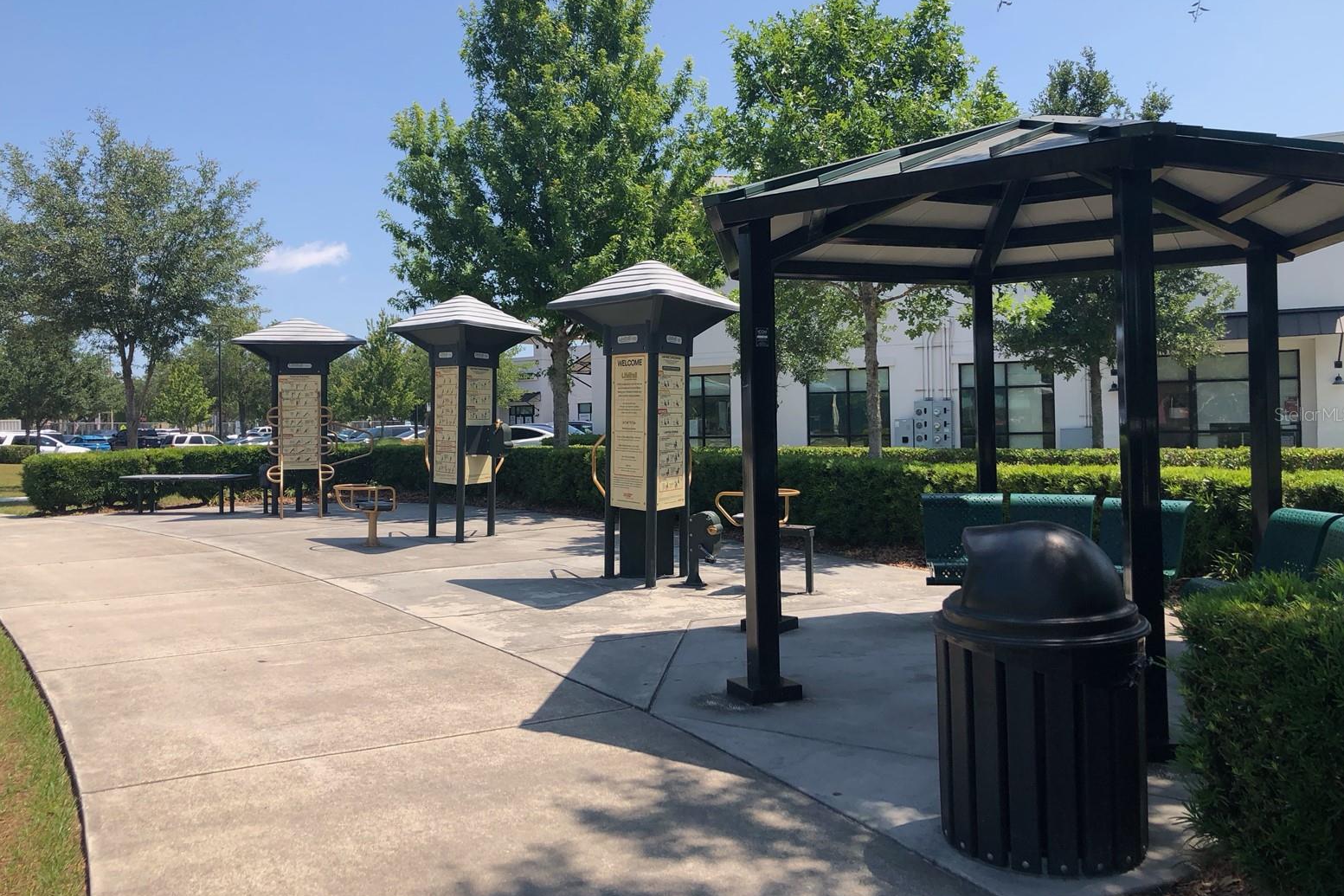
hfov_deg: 61.9
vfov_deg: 43.6
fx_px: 1120
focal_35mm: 30
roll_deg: +2.0
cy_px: 414
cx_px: 664
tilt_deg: -0.6
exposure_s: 1/1429
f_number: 1.8
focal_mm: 3.99
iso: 20
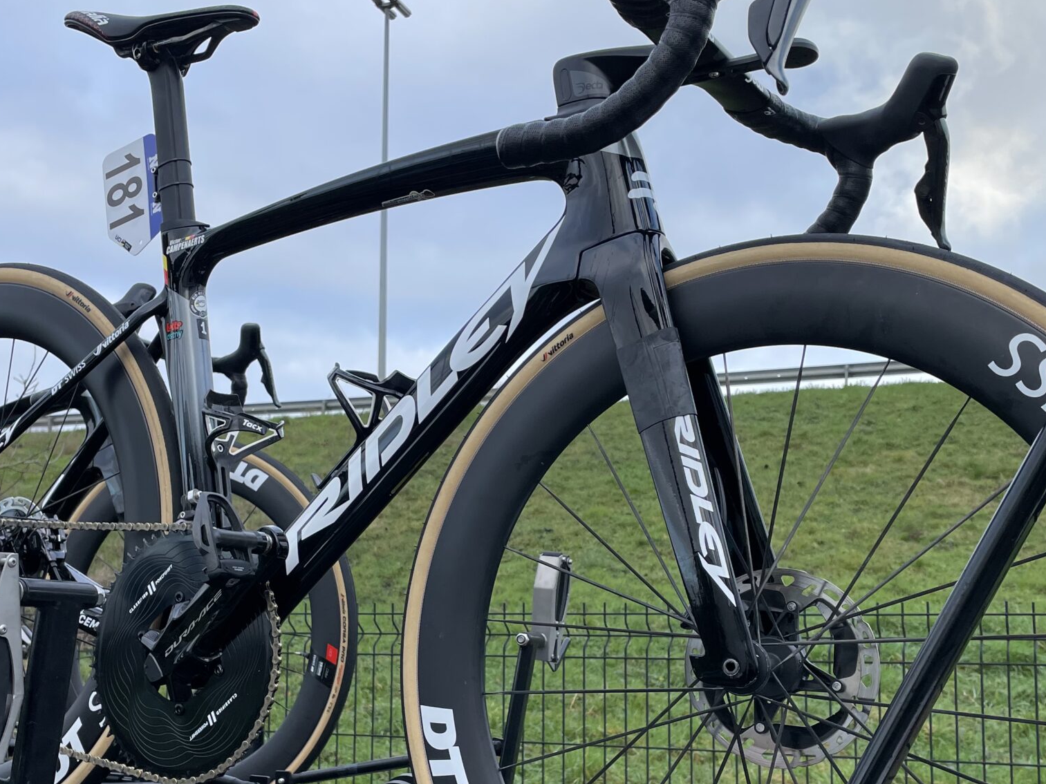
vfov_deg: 32.6
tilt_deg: +5.3
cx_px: 467
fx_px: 1330
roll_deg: -0.4
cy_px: 516
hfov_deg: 42.9
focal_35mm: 44
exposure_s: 1/545
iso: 32
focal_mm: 4.2
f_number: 1.6
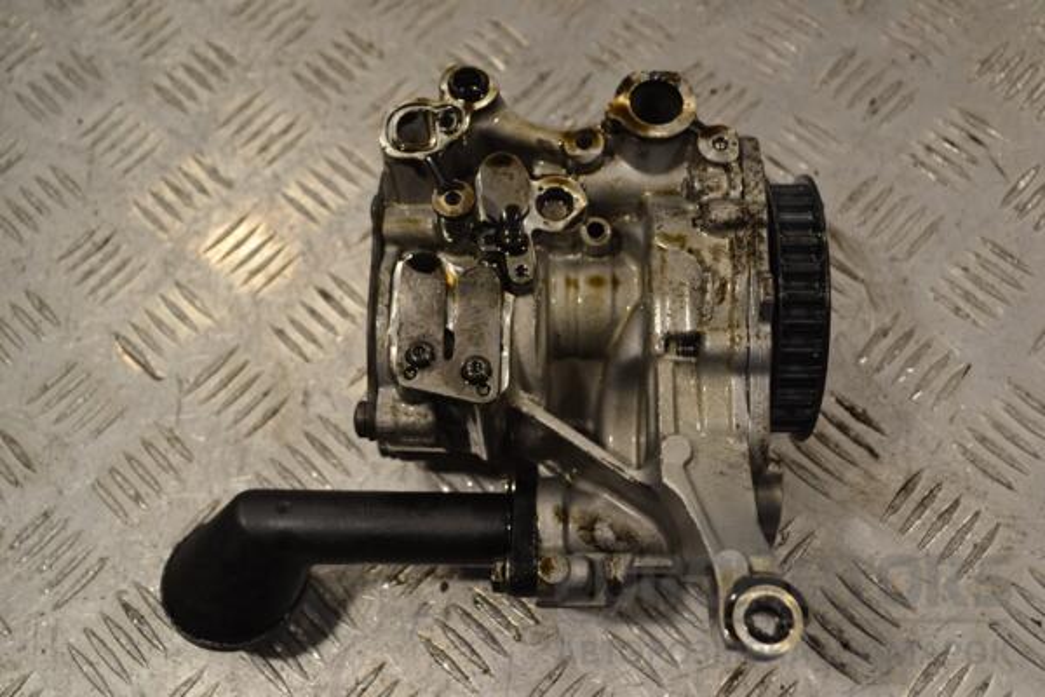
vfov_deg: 31.9
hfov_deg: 46.4
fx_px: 1219
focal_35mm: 42
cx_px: 522
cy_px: 348
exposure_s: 1/125
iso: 250
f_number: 5.6
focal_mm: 28
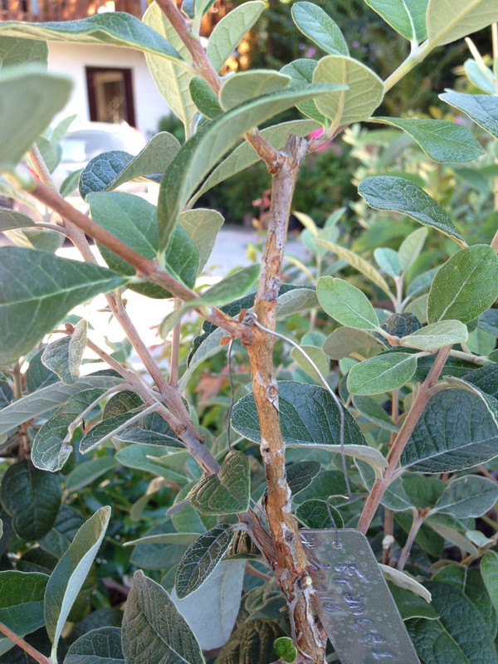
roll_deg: +1.7
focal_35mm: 33
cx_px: 249
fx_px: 633
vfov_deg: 55.4
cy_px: 332
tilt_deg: -14.2
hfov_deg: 42.9
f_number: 2.4
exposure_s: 1/60
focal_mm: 4.12
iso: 50
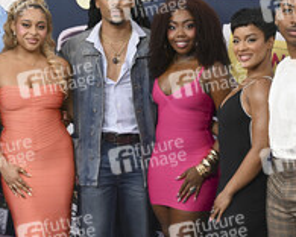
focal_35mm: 76
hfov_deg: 25.0
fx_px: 666
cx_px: 168
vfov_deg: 19.9
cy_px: 194
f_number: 5.6
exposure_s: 1/250
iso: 800
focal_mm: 35
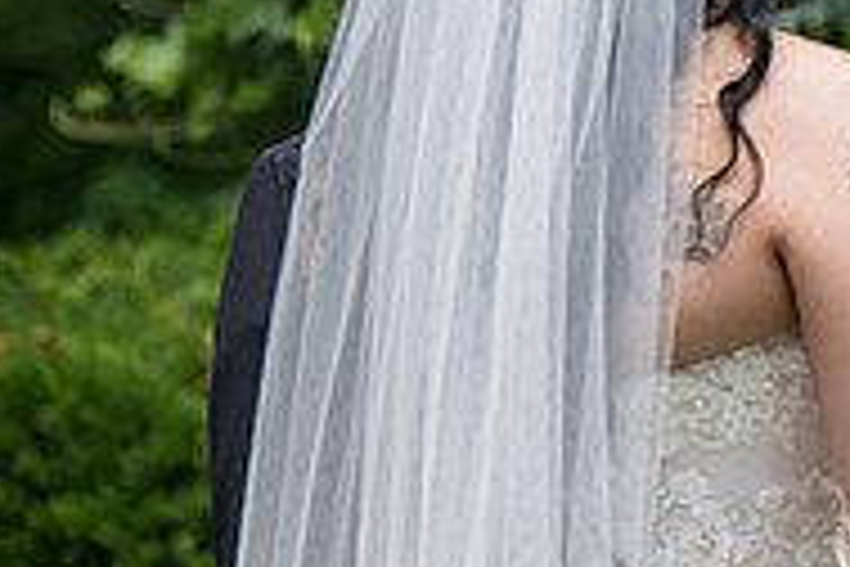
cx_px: 1016
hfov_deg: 4.5
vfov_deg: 3.0
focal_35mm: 460
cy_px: 20
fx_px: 10860
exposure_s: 1/400
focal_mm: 150
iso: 250
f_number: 4
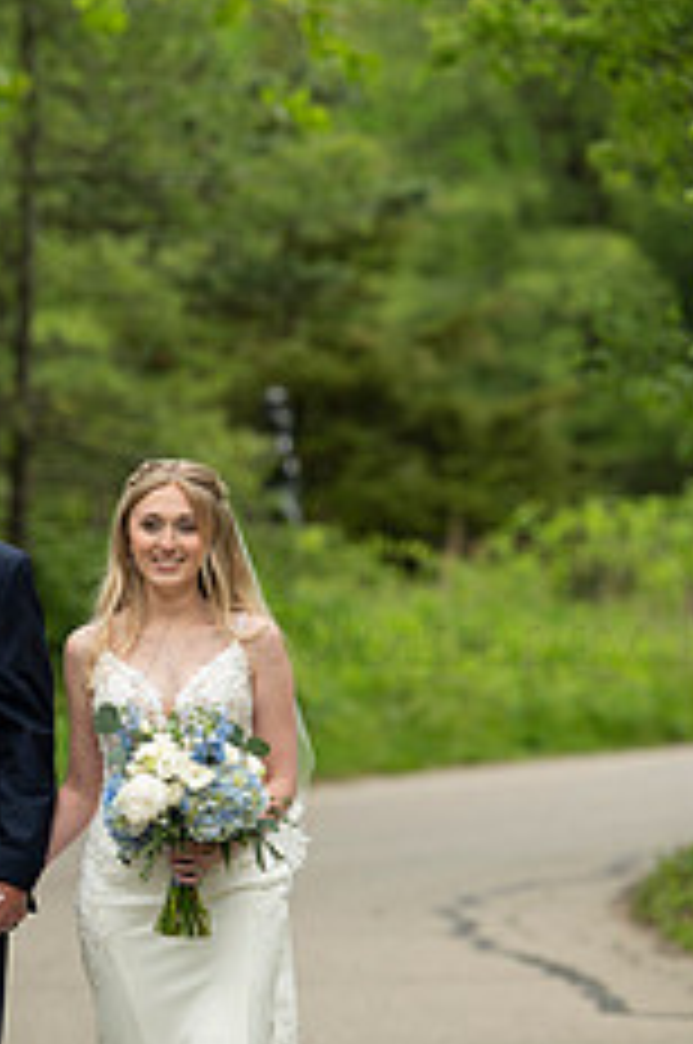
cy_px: 594
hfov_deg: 4.2
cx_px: 97
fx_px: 9557
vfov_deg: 6.3
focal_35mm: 330
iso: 320
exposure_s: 1/200
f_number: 3.5
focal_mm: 170
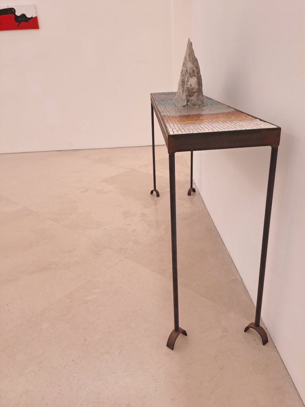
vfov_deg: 69.4
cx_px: 152
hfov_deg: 54.9
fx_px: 294
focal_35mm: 25
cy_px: 204
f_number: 1.8
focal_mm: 4.65
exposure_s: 1/50
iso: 160
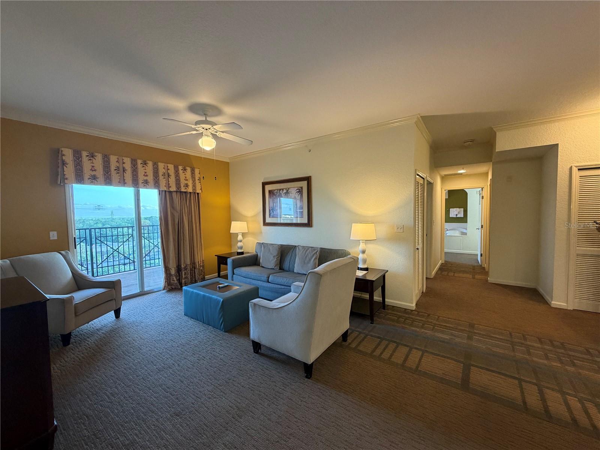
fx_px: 243
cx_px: 300
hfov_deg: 102.1
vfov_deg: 85.7
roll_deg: +1.3
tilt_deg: -2.6
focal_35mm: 14
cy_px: 225
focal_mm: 2.22
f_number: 2.2
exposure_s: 1/60
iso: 250
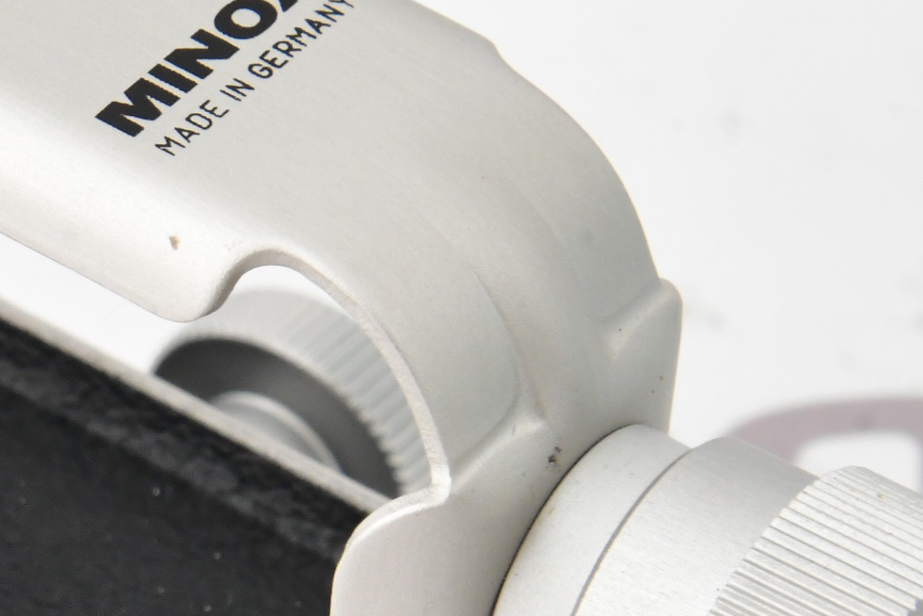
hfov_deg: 4.1
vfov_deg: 2.7
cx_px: -88
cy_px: 432
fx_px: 12947
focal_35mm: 505
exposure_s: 1/125
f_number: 16
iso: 1600
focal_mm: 120
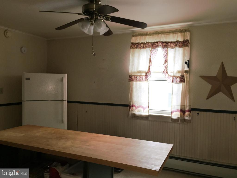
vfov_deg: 48.2
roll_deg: -1.8
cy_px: 89
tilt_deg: -1.3
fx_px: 199
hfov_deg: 61.7
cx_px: 118
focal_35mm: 29
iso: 32
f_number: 2.2
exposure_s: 1/68
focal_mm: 4.15
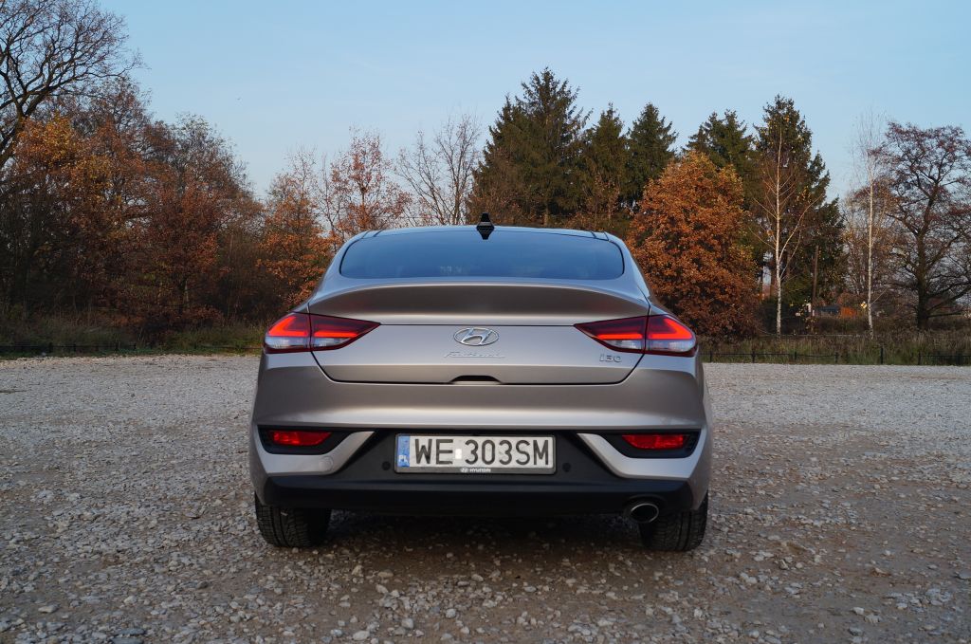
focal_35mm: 33
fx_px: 889
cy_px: 322
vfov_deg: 39.8
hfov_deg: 57.3
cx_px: 486
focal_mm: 22
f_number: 8
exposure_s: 1/80
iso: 100
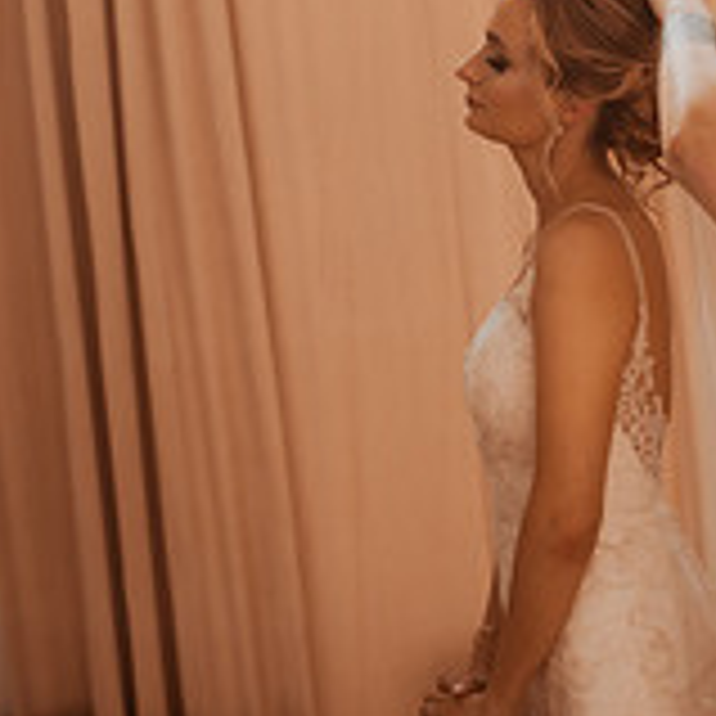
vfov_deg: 20.2
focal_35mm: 84
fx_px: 1966
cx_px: 561
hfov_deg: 20.4
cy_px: 54
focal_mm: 35
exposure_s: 1/2000
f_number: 1.8
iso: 320
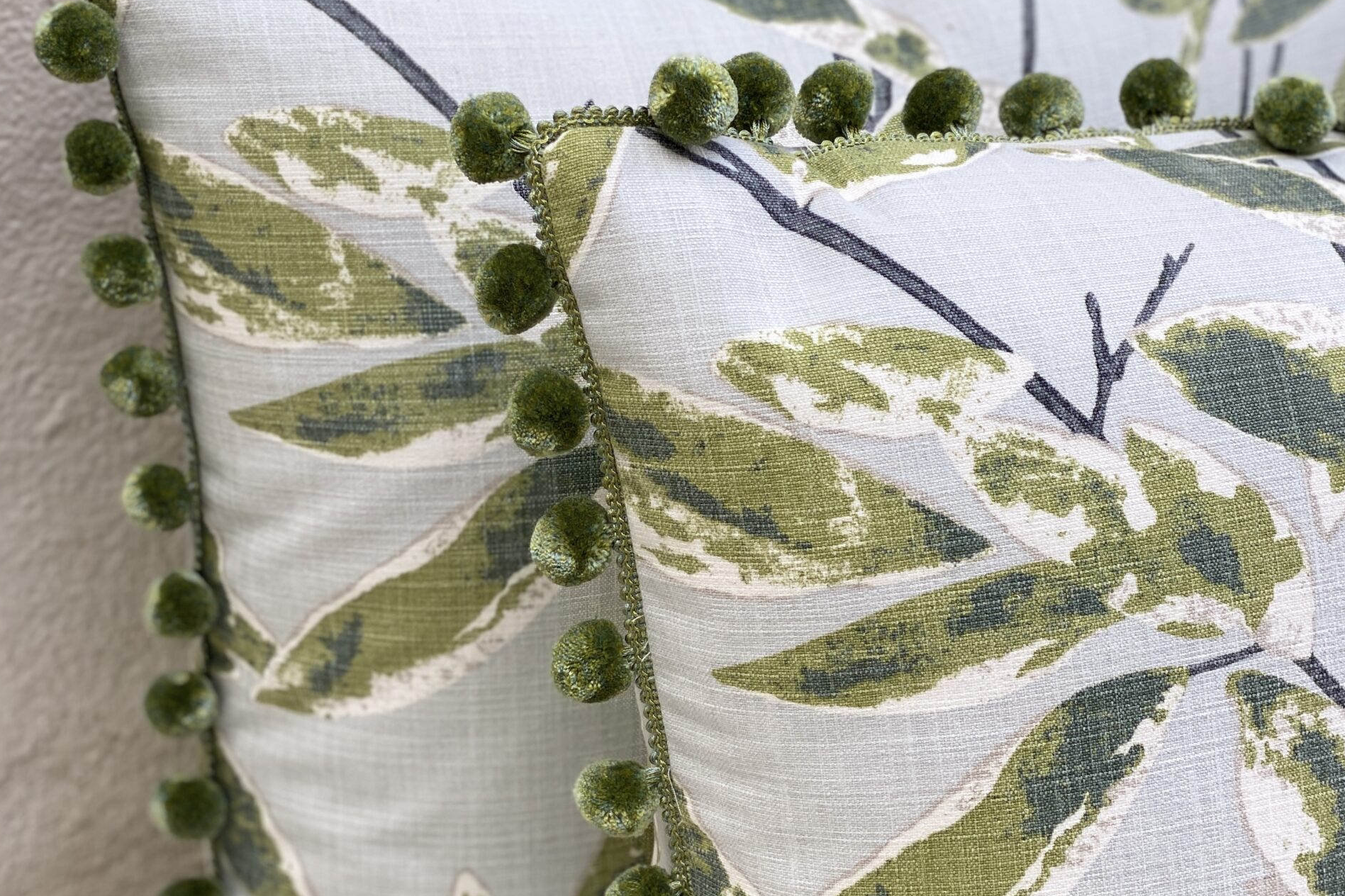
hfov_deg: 27.7
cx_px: 671
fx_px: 2727
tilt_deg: -29.2
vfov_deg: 18.6
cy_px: 528
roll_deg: -6.0
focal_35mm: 73
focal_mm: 6
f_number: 2
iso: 20
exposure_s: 1/165
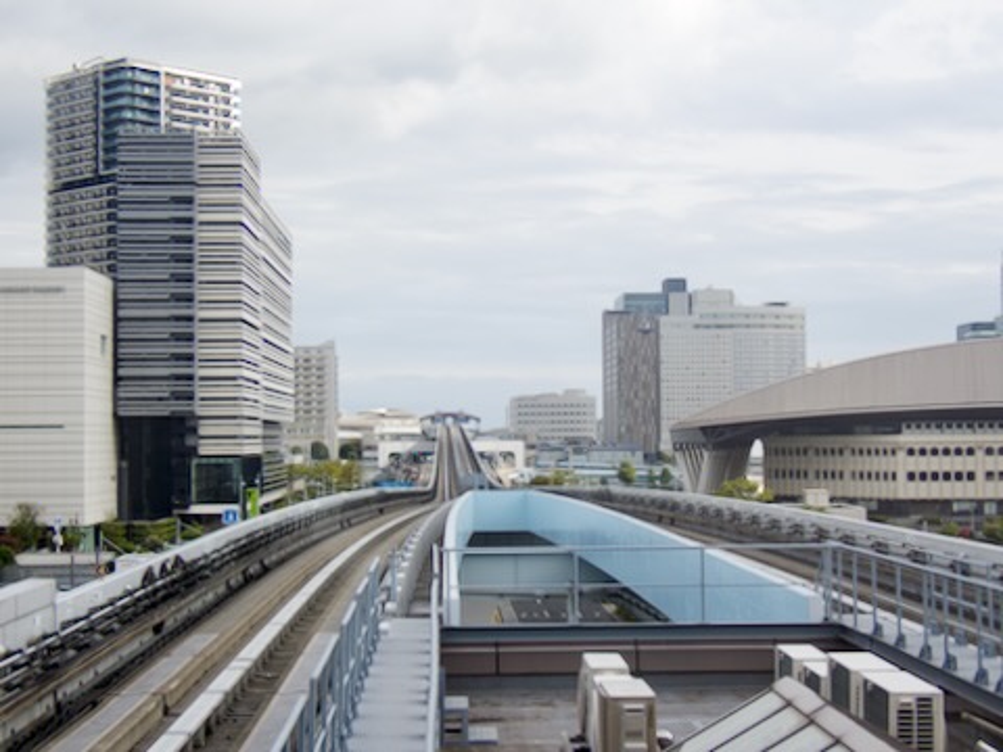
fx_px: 1681
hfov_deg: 33.2
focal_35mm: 58
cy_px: 376
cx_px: 502
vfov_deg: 25.2
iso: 100
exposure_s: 1/320
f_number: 5
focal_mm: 10.35
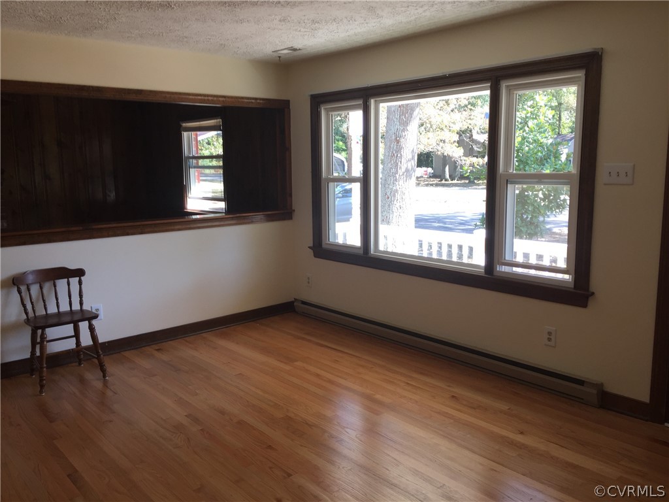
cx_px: 334
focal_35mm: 29
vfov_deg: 48.2
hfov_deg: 61.7
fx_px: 560
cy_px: 251
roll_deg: -0.8
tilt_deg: -8.1
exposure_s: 1/60
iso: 32
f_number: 2.2
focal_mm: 4.15
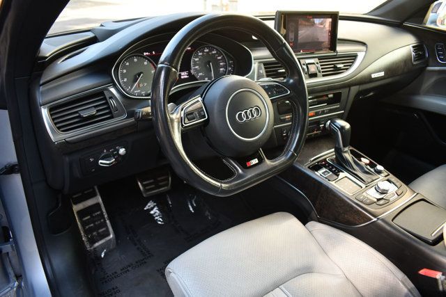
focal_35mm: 27
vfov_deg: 48.0
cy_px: 148
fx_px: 335
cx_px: 223
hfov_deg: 67.4
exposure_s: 1/250
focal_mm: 18
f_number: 3.5
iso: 720
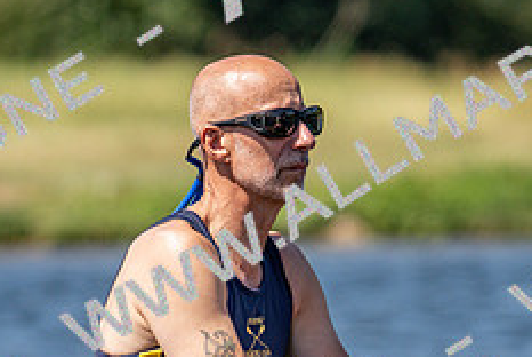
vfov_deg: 1.5
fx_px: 13938
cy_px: 358
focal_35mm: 942
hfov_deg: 2.2
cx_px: 342
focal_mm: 379
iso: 320
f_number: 6.3
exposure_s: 1/2000
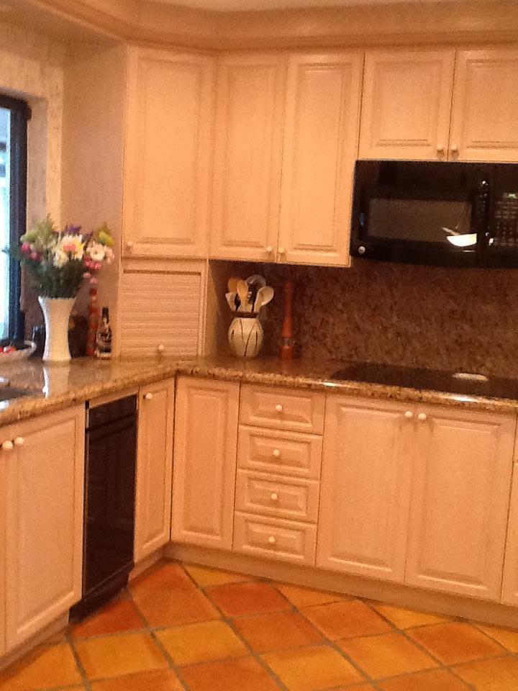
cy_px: 346
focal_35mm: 44
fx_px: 878
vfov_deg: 42.9
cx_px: 259
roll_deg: -4.1
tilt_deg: -9.4
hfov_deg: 32.9
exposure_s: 1/30
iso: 200
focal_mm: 2.03
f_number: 2.4
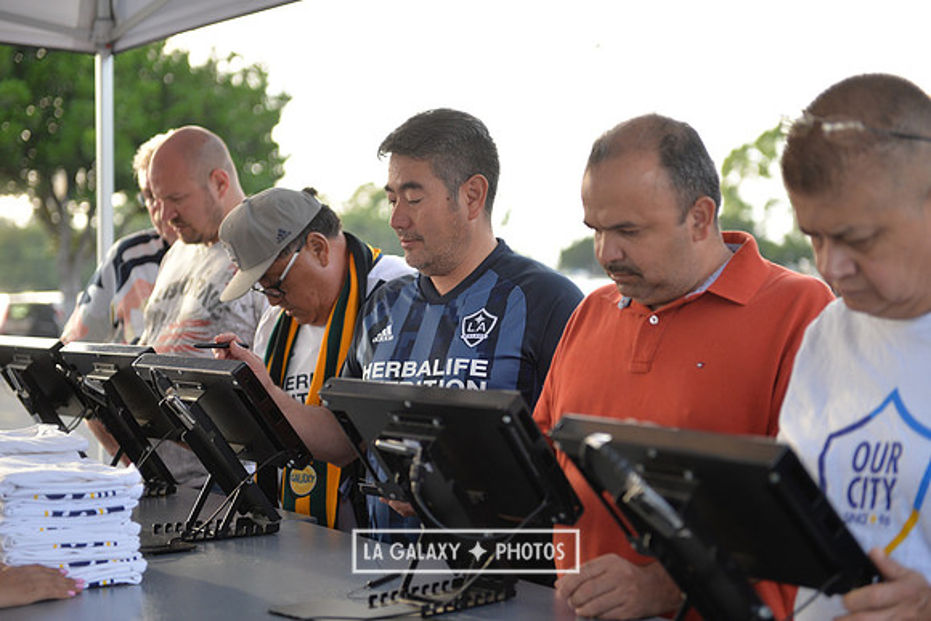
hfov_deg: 28.8
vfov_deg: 19.5
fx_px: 1811
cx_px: 466
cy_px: 310
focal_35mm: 70
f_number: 2.8
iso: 560
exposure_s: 1/640
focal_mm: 70
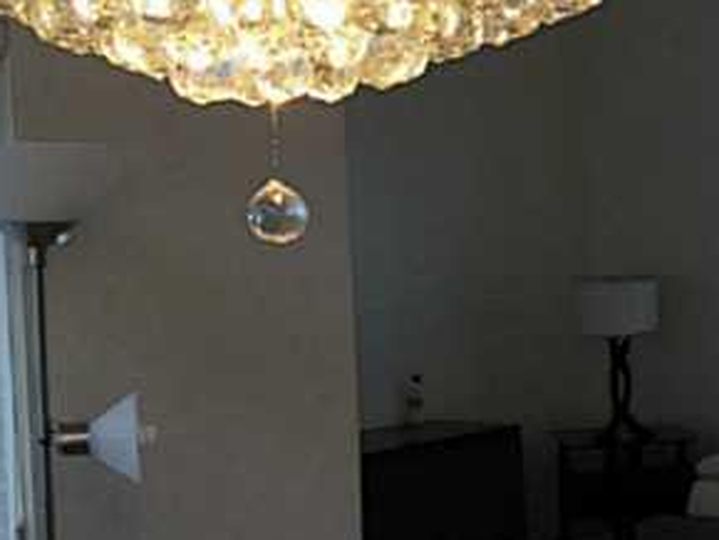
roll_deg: +0.3
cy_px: 344
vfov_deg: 18.4
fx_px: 1663
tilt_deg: -3.1
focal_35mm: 80
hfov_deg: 21.9
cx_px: 940
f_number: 2.2
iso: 50
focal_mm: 4.15
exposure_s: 1/120
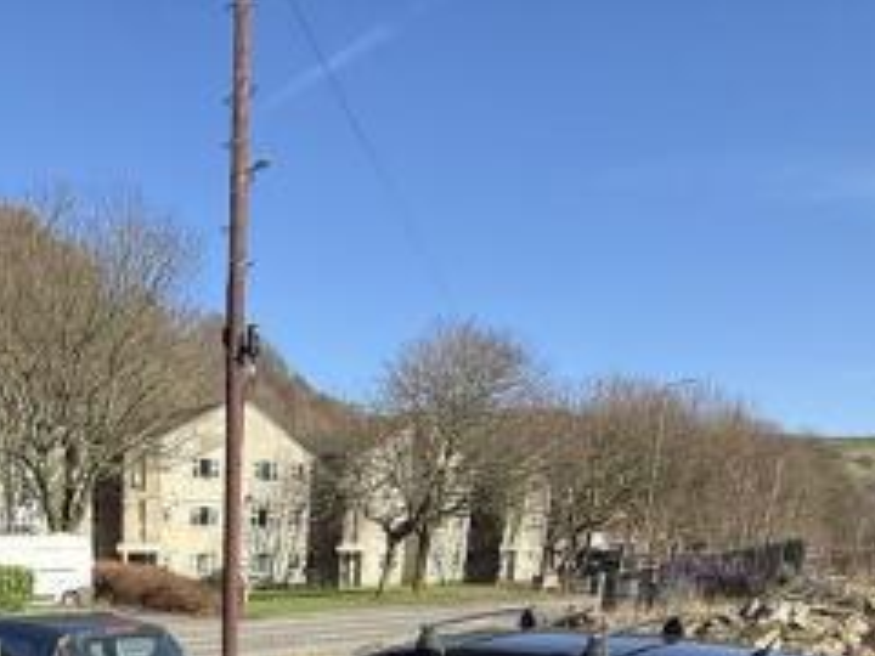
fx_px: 859
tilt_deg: -15.1
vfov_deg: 33.8
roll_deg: +0.4
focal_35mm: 34
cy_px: 789
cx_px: 155
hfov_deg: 50.2
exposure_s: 1/901
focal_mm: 2.22
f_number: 2.2
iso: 50
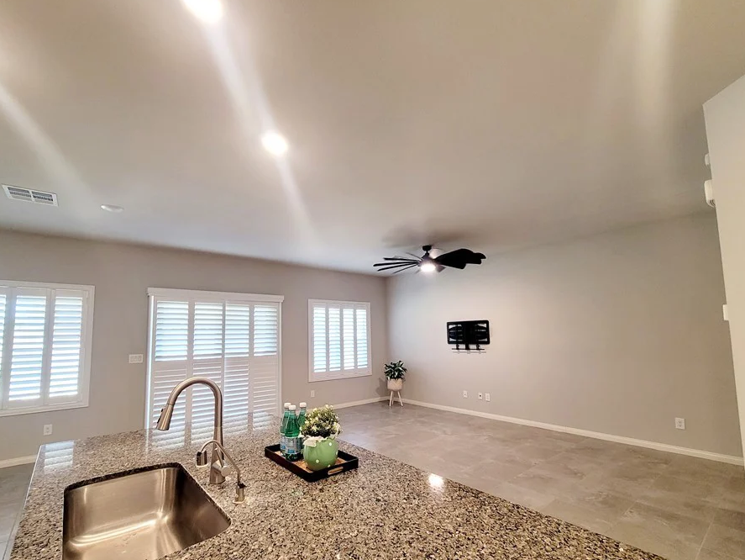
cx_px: 352
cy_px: 298
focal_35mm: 15
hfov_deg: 98.1
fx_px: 323
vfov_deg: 81.7
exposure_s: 1/60.2
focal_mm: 2.2
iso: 250
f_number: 2.2
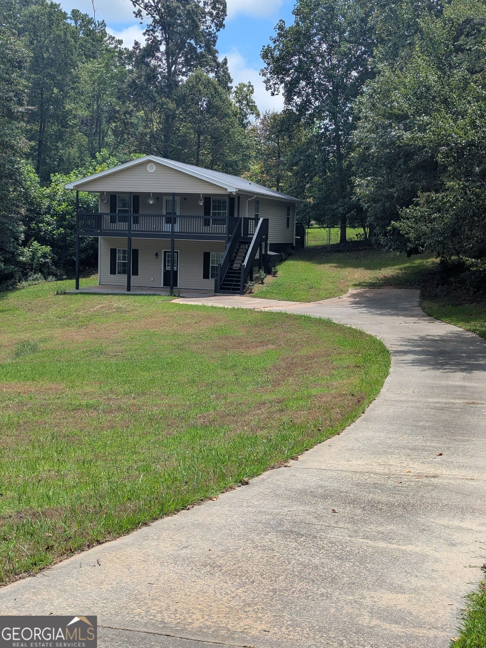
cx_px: 243
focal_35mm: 48
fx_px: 899
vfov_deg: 39.7
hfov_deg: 30.3
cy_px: 324
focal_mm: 6.81
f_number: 1.85
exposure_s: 1/2304
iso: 46
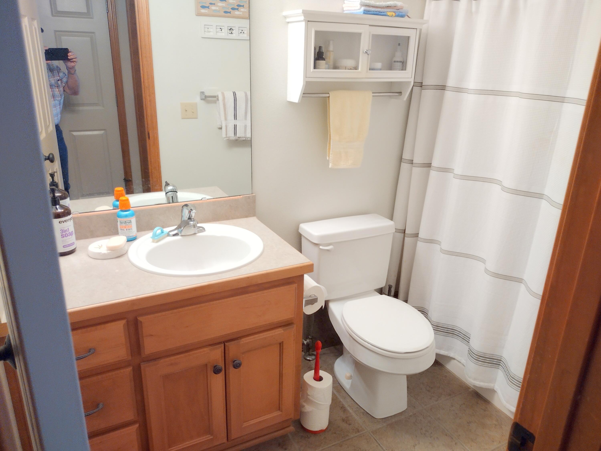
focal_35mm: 27
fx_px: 469
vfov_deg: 51.4
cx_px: 300
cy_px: 226
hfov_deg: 65.3
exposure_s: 1/40
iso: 216
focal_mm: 4.71
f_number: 1.7
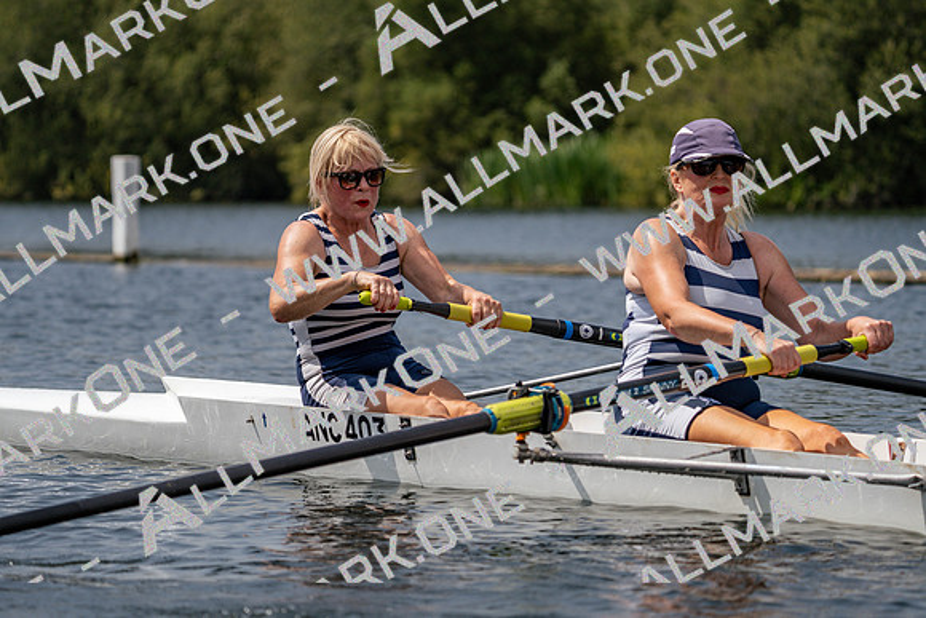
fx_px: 5145
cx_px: 463
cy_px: 309
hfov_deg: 10.3
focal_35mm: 200
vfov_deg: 6.9
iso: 125
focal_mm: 200
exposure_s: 1/1600
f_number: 5.6
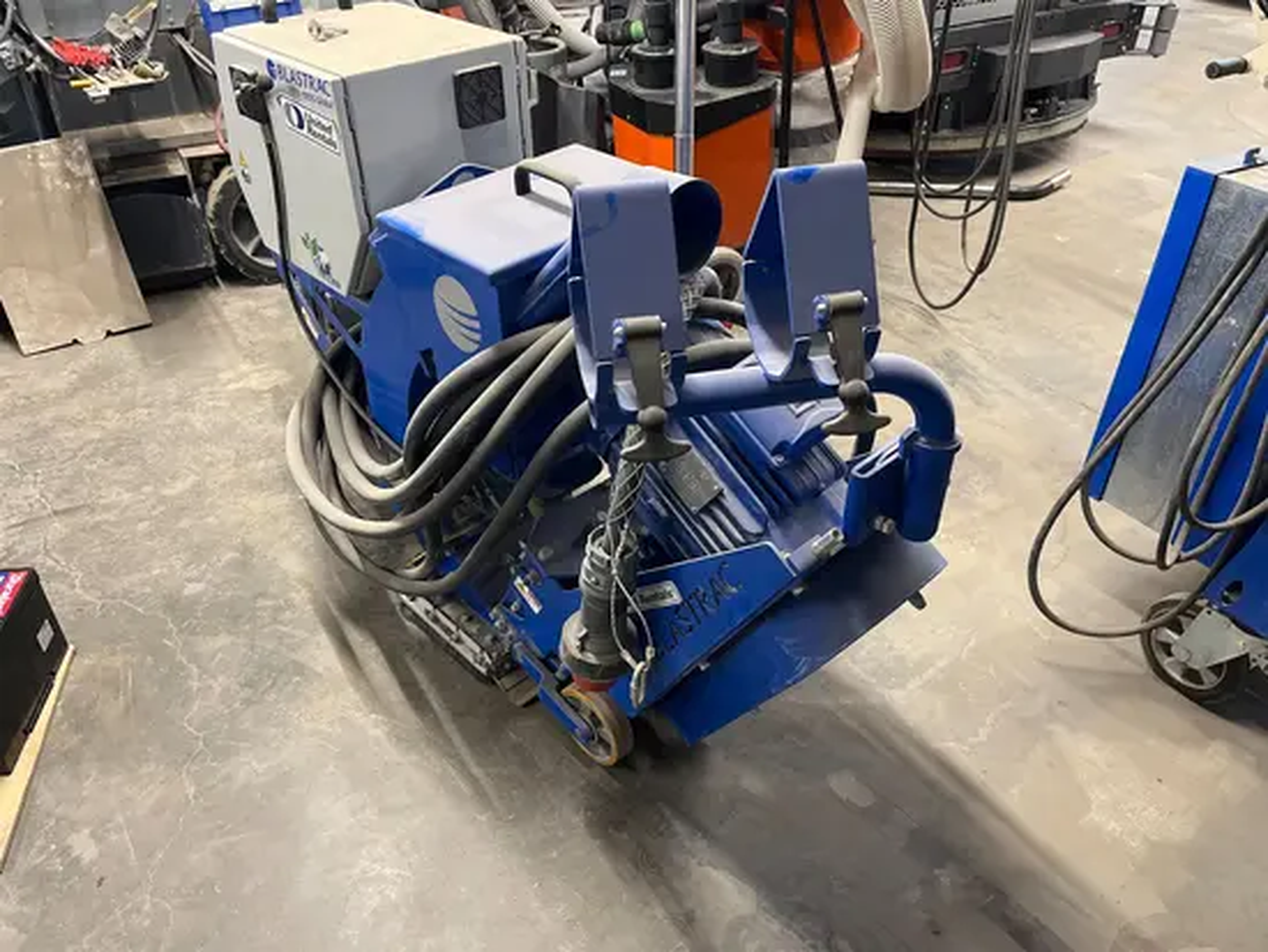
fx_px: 953
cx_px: 634
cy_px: 476
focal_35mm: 26
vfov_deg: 53.1
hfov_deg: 67.3
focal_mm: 5.1
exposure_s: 1/60
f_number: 1.6
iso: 400
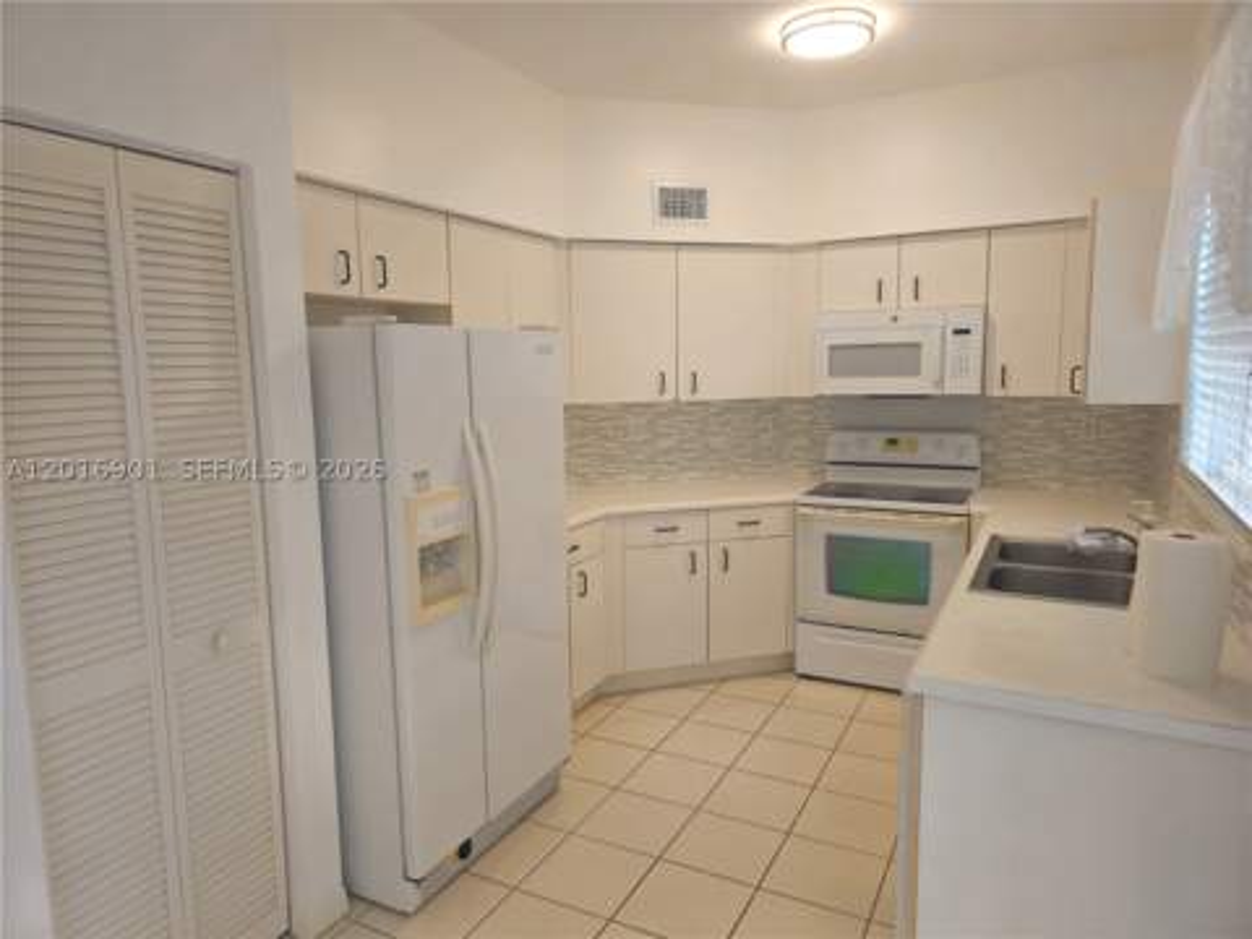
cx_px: 626
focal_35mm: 23
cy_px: 470
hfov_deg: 73.9
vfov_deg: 58.9
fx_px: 832
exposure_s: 1/60
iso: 50
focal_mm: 6.3
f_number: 1.7
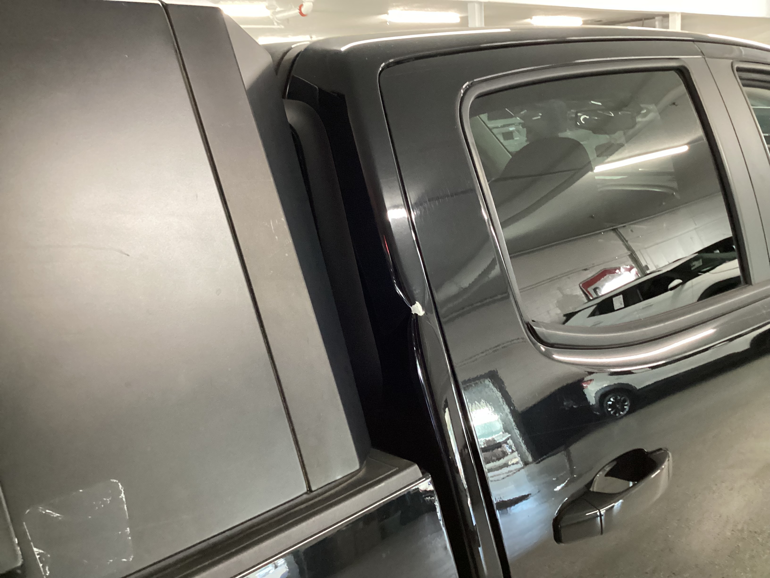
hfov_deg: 58.4
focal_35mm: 31
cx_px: 385
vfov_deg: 45.4
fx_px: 690
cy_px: 289
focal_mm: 3.3
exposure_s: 1/33
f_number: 2.4
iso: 400
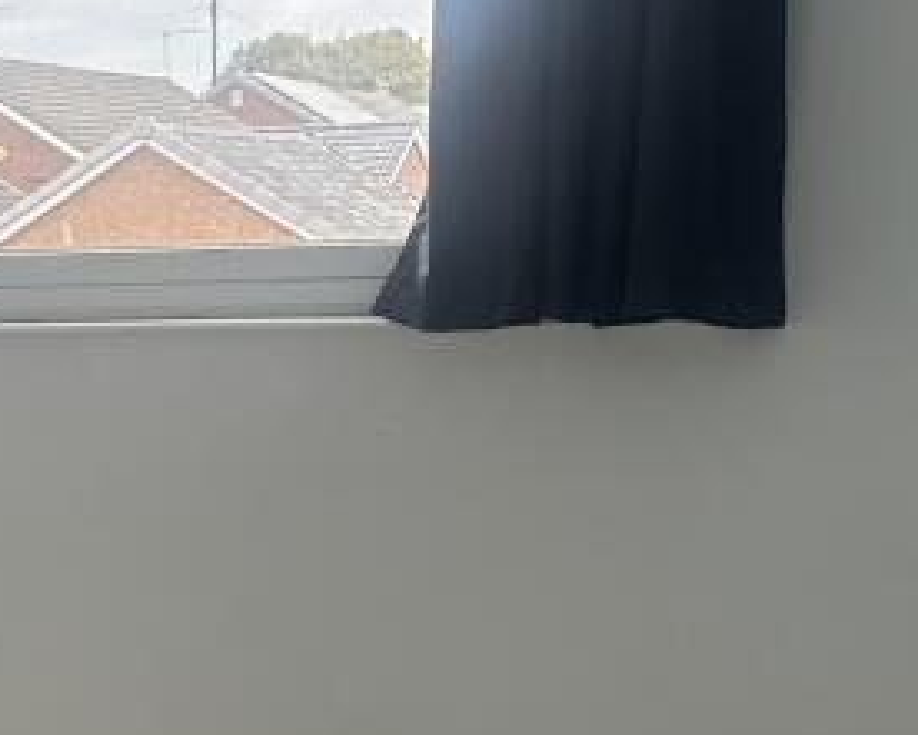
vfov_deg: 15.7
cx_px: -76
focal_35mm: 94
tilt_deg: -13.3
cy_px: 888
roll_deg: +1.8
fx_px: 2555
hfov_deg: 19.6
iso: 80
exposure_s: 1/121
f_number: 1.5
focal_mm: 5.7
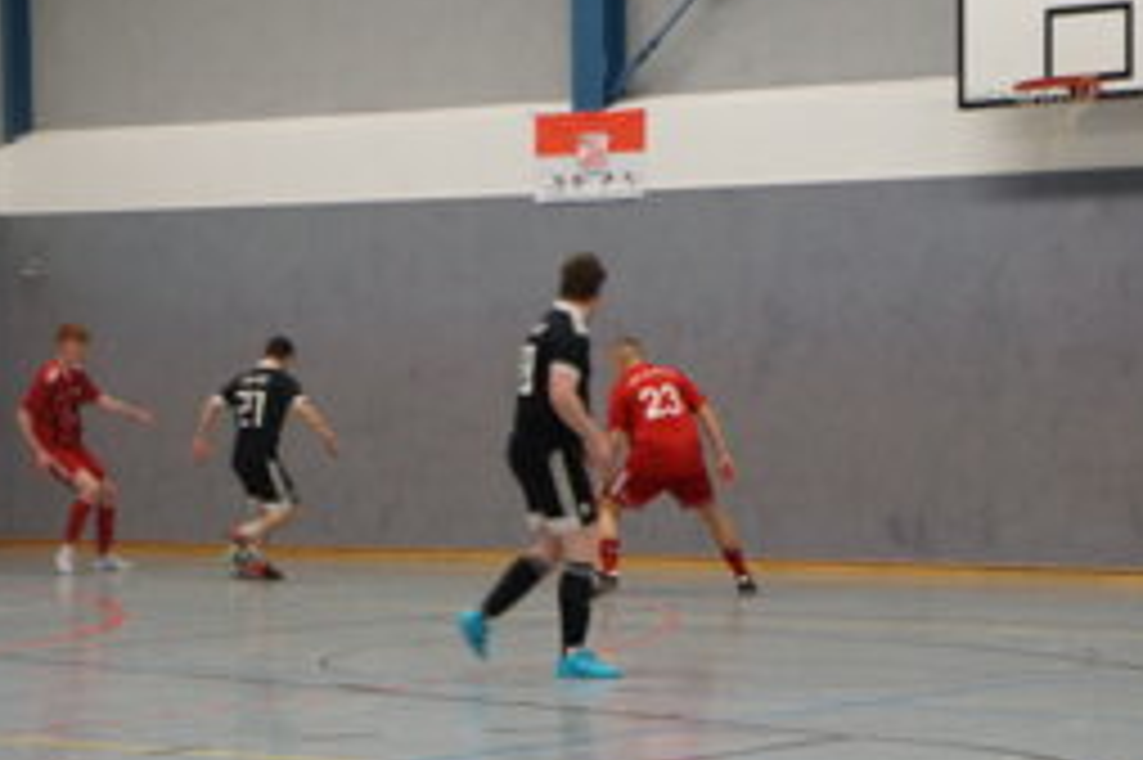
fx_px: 4118
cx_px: 446
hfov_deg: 15.8
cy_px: 562
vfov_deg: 10.5
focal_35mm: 130
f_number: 5.6
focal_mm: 55
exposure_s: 1/100
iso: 1250
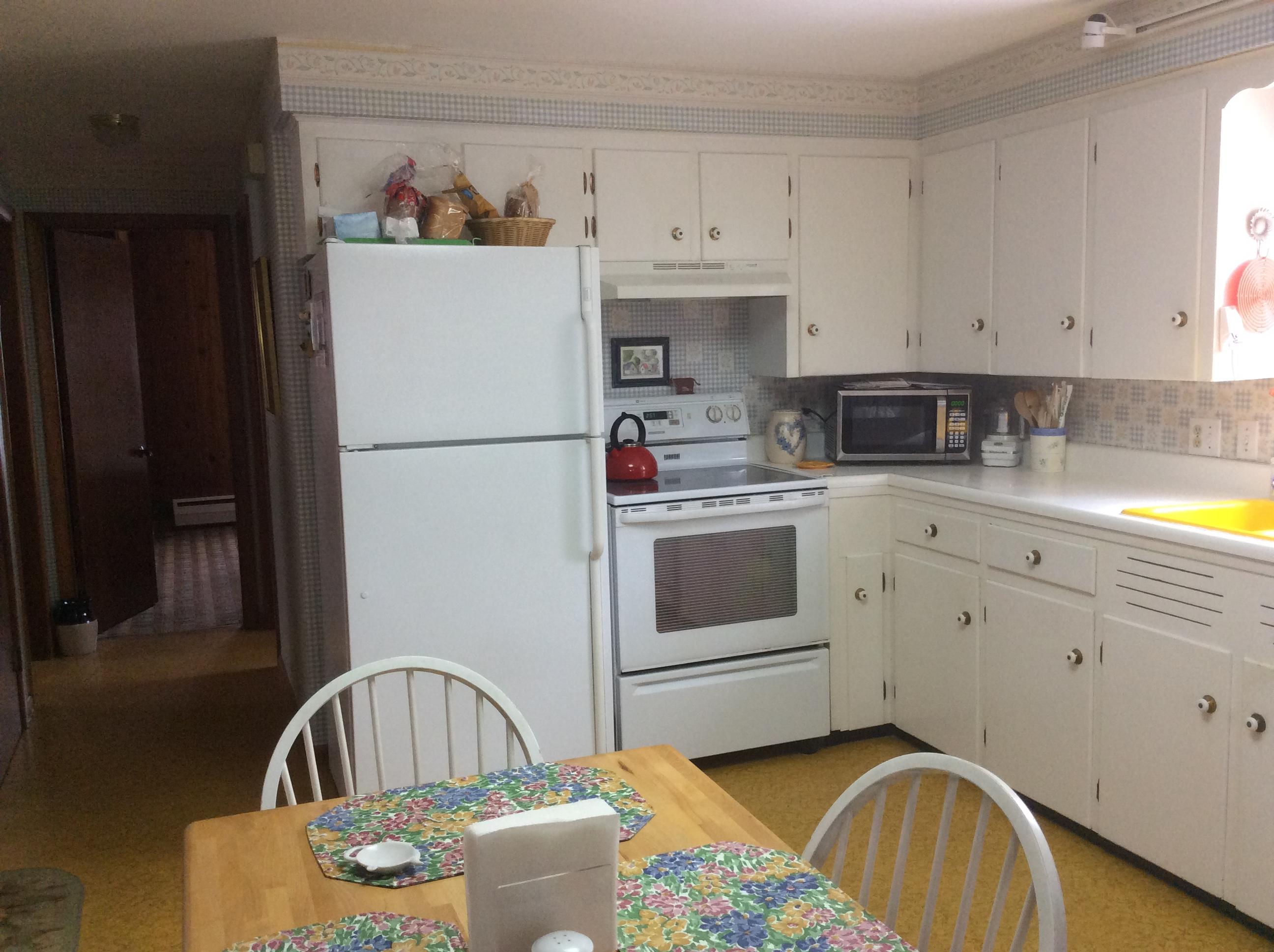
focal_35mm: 32
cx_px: 637
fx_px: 1176
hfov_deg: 56.9
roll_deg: +1.1
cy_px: 476
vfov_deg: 44.1
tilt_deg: -8.0
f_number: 2.4
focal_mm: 3.3
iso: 100
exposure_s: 1/24
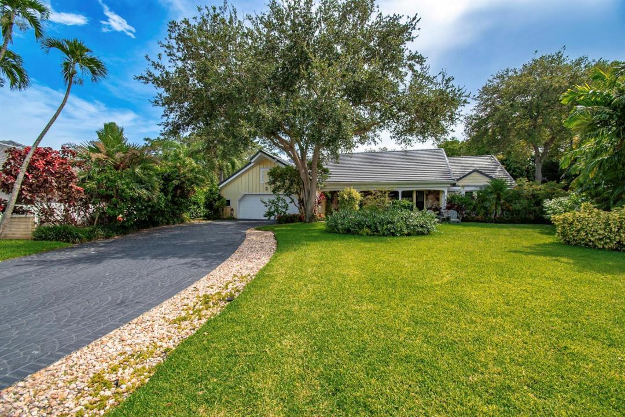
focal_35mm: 15
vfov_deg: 77.3
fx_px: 260
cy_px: 208
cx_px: 312
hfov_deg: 100.4
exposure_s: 1/320
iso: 200
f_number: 9
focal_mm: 10
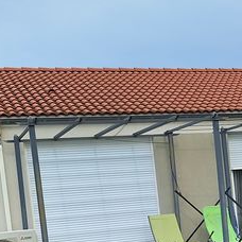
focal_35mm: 89
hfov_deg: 18.3
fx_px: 704
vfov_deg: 18.9
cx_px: 306
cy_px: 253
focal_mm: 5.54
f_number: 1.8
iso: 40
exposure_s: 1/1701
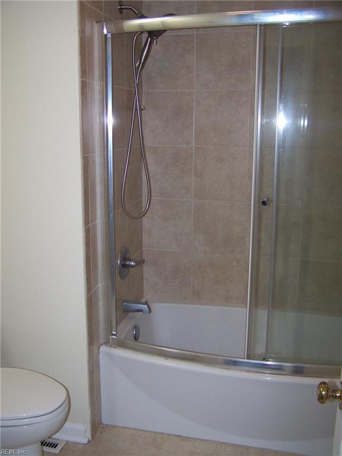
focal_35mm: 38
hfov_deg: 37.7
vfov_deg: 49.0
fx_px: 501
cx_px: 171
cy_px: 228
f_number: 2.8
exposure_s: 1/60
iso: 80
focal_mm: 6.3
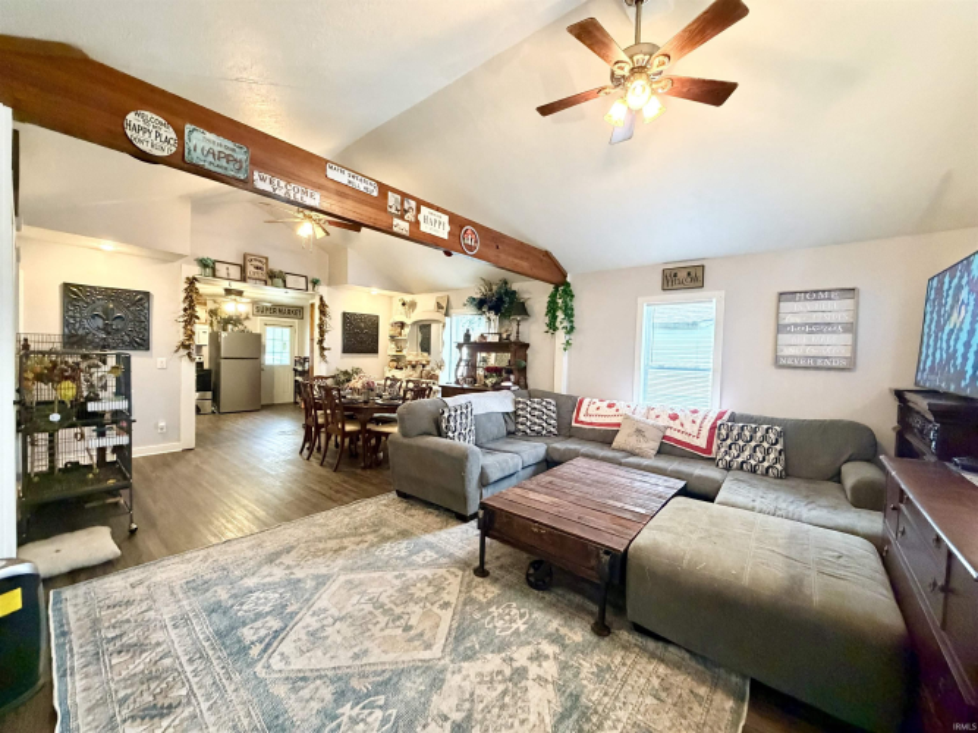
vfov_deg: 85.7
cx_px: 489
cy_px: 366
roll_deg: -1.4
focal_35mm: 14
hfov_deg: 102.1
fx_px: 395
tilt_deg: -2.2
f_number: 2.2
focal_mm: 2.22
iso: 640
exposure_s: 1/60
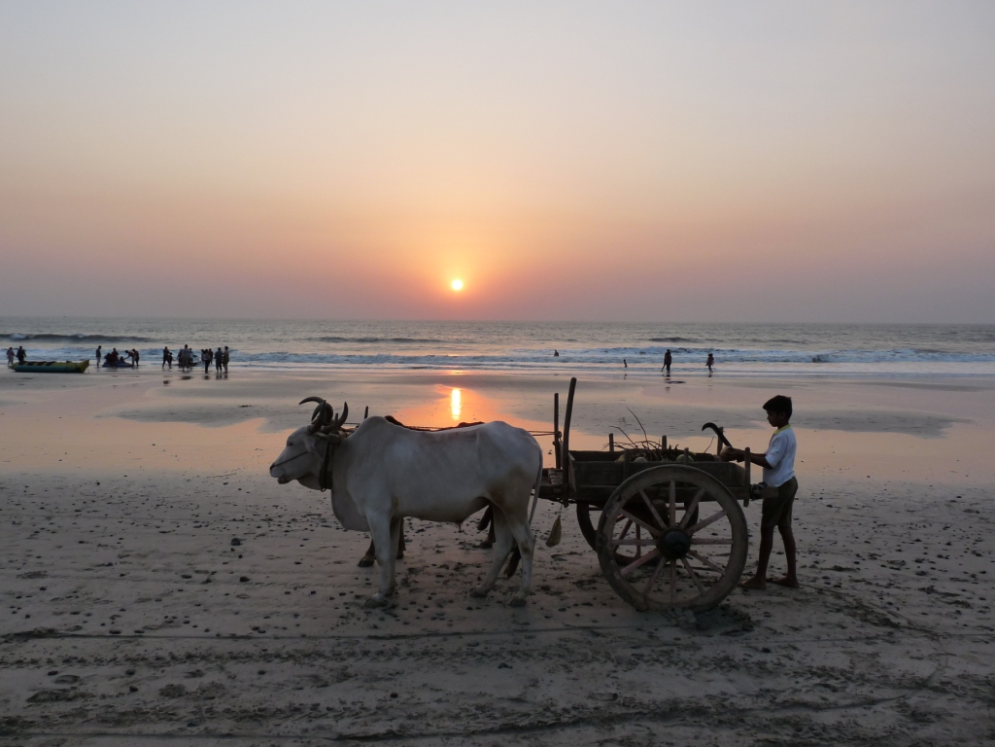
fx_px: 776
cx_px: 498
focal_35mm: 27
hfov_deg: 65.3
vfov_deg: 51.4
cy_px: 374
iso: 160
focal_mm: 4.8
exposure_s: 1/200
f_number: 4
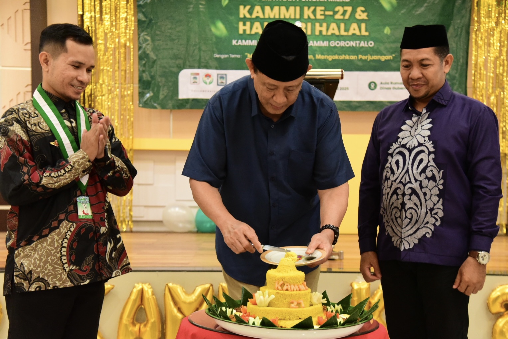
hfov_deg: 38.2
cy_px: 170
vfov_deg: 26.0
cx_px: 254
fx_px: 734
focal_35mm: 52
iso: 6400
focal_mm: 52
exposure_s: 1/125
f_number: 4.5
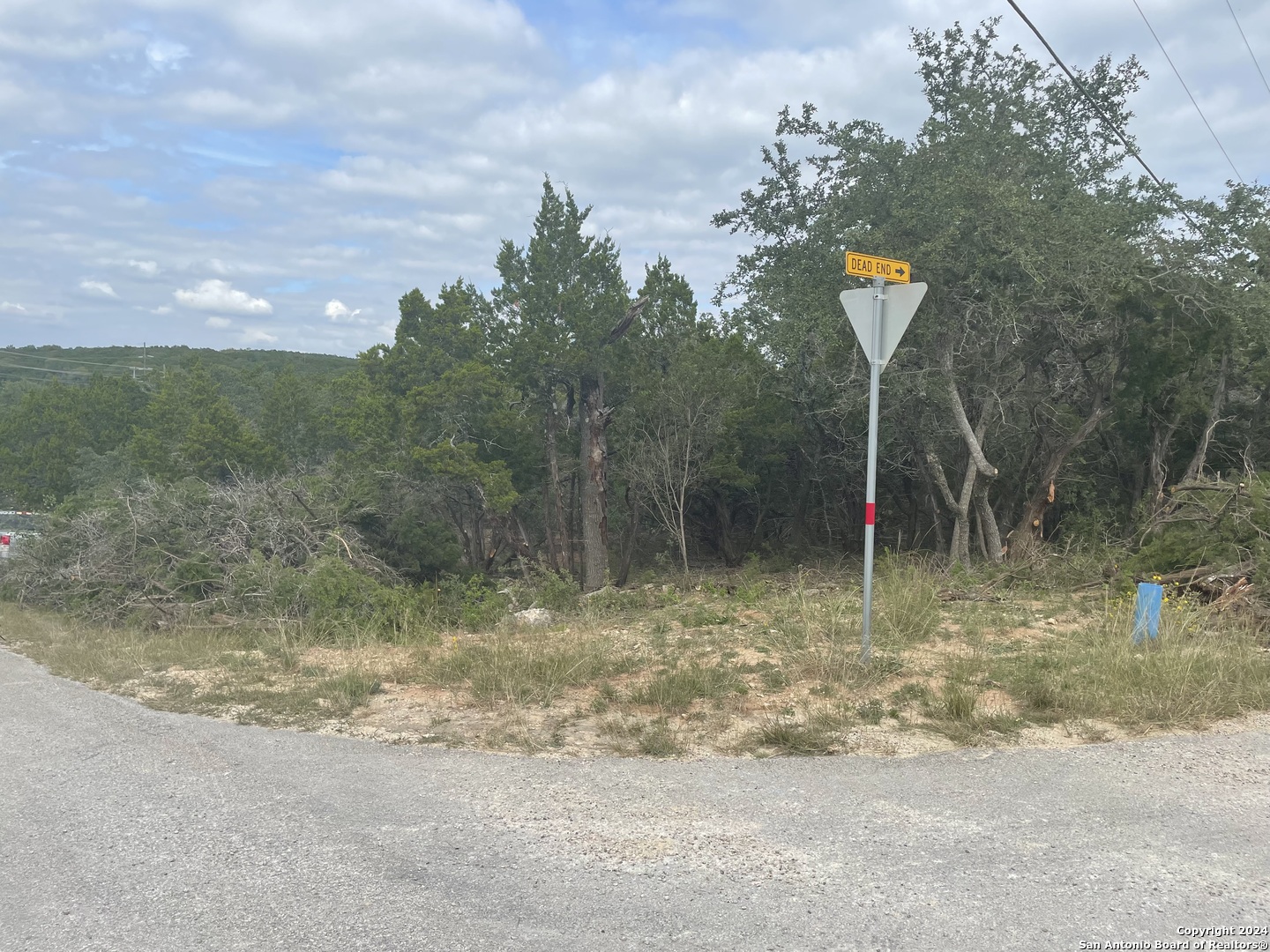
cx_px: 635
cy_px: 476
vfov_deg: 53.1
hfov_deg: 67.3
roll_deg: -2.2
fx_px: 954
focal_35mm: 26
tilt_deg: -3.5
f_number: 1.6
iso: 32
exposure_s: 1/2882
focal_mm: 4.2
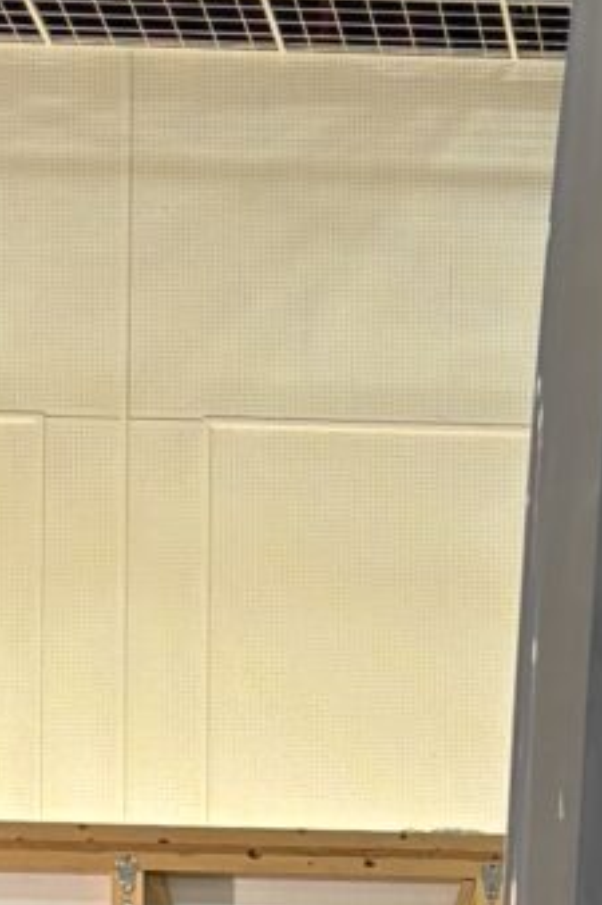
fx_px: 4017
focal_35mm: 160
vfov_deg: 11.7
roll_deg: -1.6
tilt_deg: -1.7
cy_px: 1700
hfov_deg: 8.3
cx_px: 966
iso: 125
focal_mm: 5.96
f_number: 1.6
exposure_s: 1/60
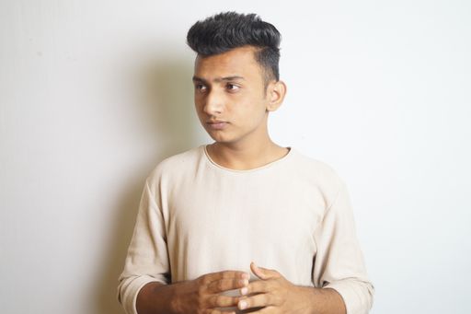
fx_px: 549
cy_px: 157
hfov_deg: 46.4
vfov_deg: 31.9
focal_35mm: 42
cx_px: 236
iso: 100
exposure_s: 1/100
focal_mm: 28
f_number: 4.5
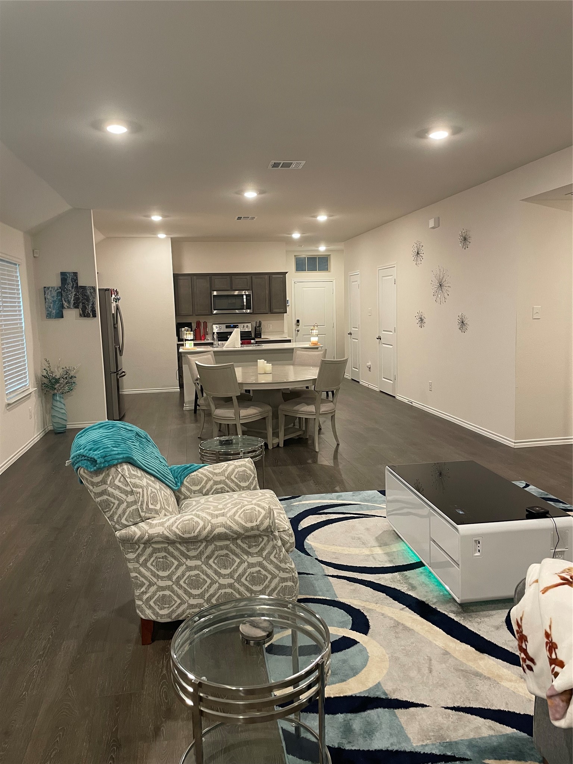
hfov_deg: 53.1
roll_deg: +2.7
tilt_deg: -6.2
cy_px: 382
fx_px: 574
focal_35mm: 26
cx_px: 286
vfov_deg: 67.3
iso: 200
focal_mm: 4.2
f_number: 1.6
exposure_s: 1/60
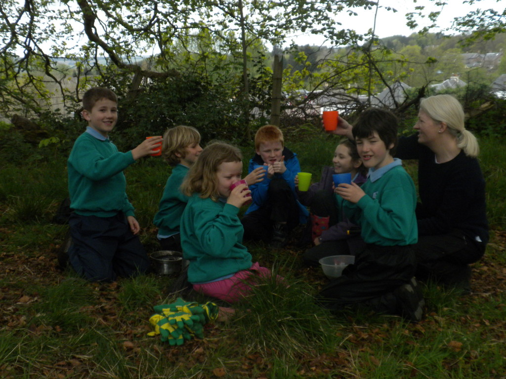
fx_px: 760
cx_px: 253
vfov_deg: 28.0
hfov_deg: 36.8
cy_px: 190
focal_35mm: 52
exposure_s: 1/511
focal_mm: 9.1
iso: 254
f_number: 4.3
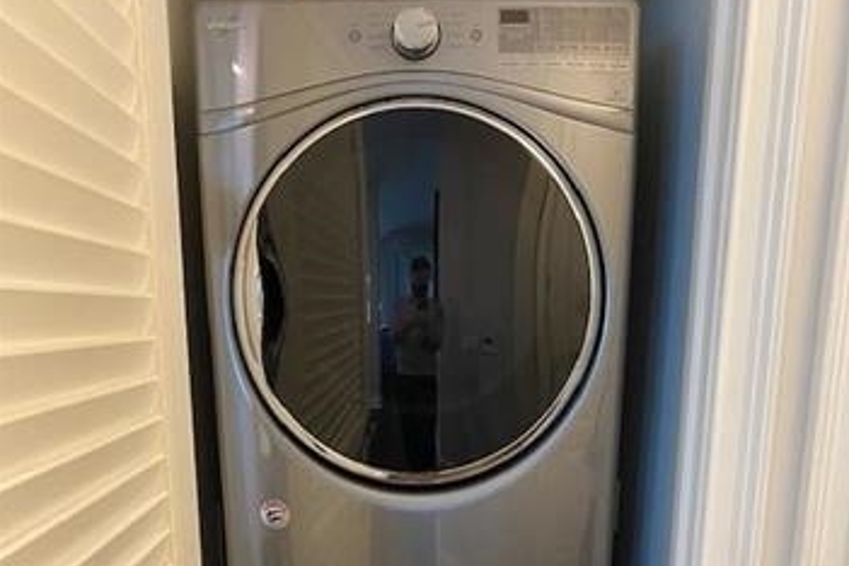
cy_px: 549
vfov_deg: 33.3
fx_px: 873
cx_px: 431
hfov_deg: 51.9
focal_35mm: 37
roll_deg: +0.2
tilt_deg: -14.2
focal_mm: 4.25
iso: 320
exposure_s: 1/60
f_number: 1.8
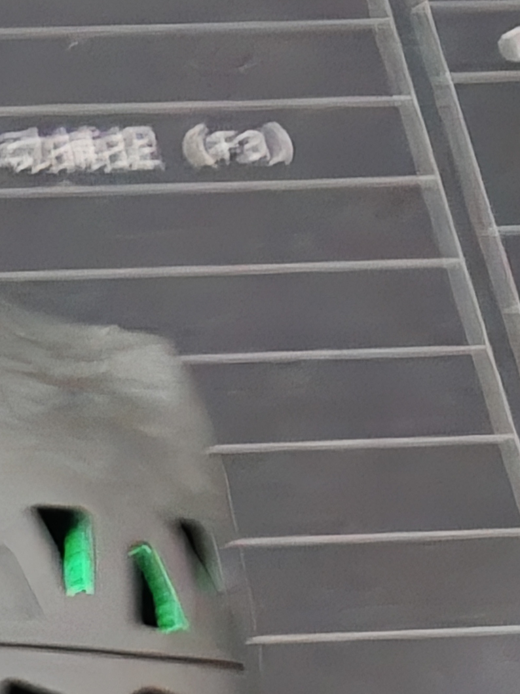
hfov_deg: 15.9
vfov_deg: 20.6
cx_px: -110
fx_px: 1783
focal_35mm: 89
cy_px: 830
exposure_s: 1/8
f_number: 2
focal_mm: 2.3
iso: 4000
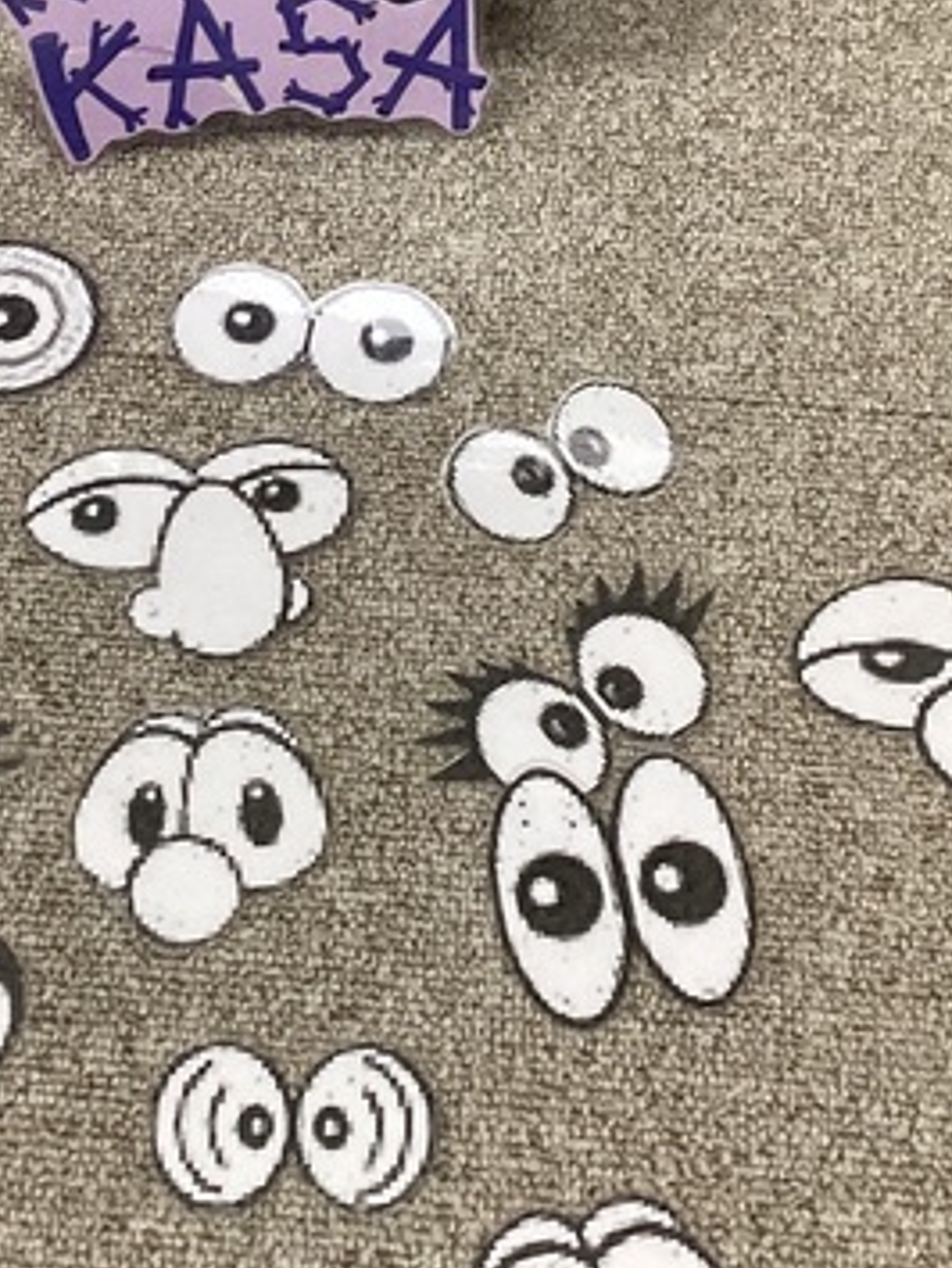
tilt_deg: -54.8
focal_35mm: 70
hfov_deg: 21.0
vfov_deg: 27.4
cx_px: 340
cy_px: 333
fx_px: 2564
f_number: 2.4
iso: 125
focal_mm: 3.3
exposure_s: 1/50
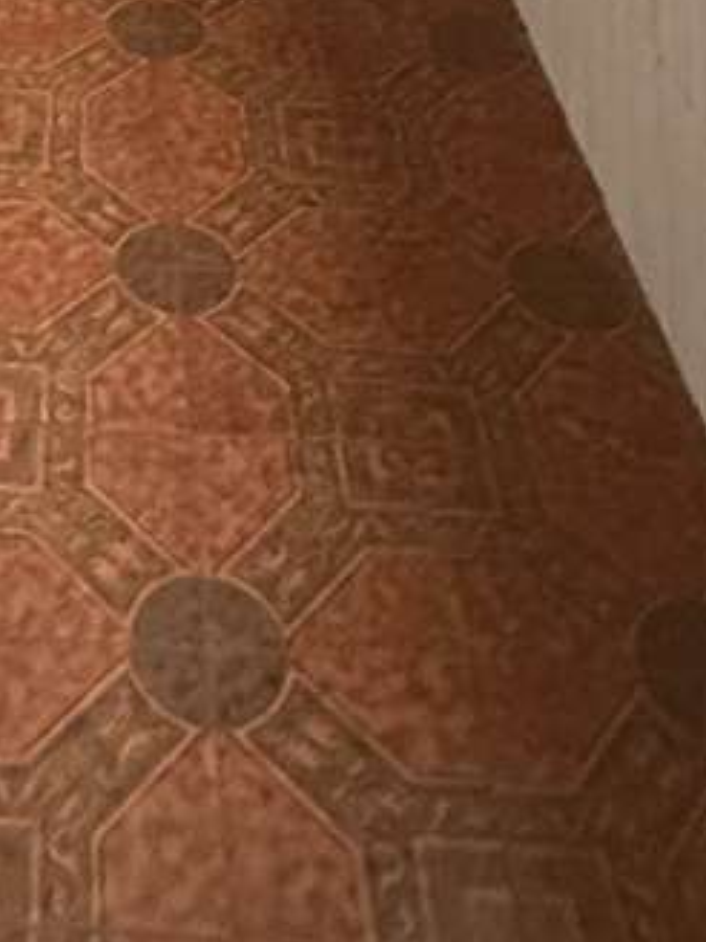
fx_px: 1740
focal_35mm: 64
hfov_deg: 22.3
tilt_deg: -5.6
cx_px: 44
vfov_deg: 19.3
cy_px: -899
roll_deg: -1.8
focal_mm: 2.22
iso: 320
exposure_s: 1/100
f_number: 2.2
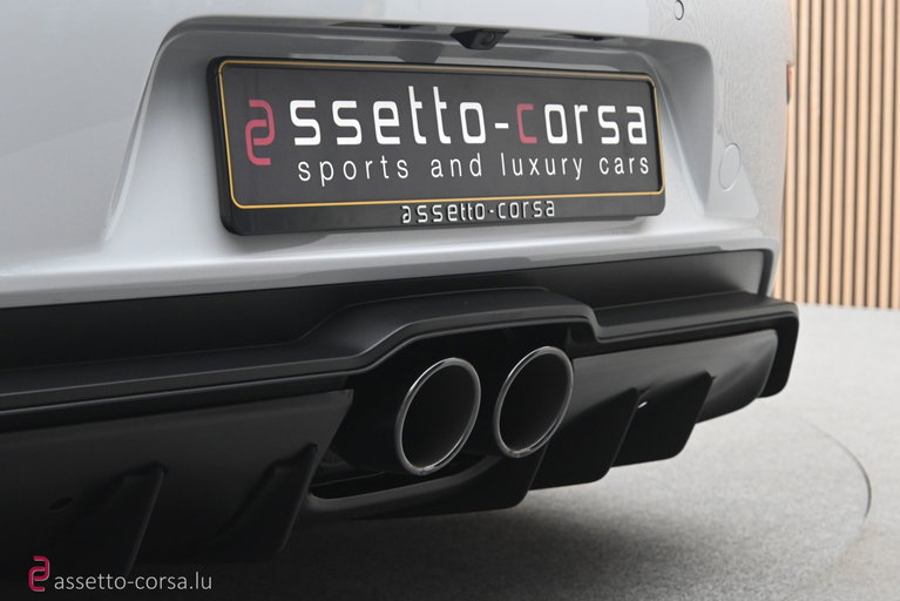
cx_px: 450
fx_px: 1876
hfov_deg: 27.0
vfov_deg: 18.2
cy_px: 300
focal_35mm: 75
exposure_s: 1/30
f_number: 6.3
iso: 2000
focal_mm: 50
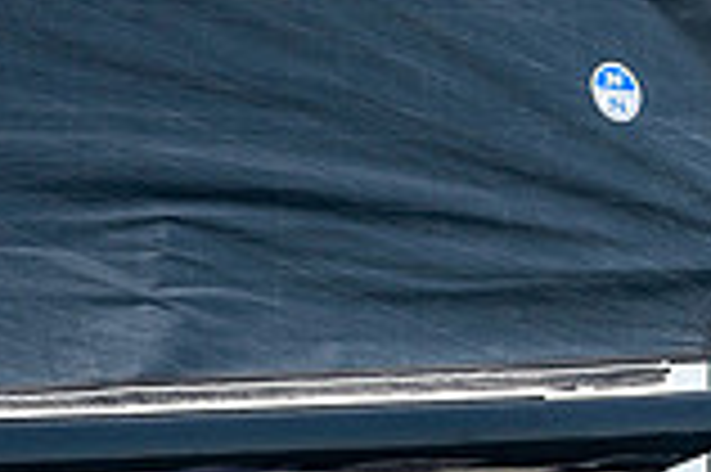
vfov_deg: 1.1
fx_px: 24859
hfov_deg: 1.6
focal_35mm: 1260
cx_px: 801
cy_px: 791
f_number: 5
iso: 400
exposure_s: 1/1600
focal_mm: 330
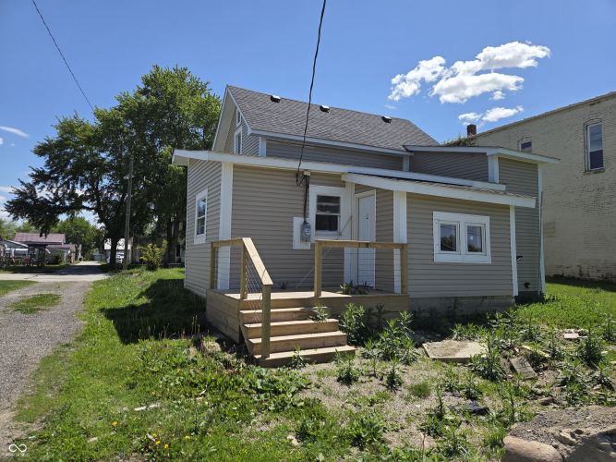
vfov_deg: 58.9
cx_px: 308
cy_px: 231
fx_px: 409
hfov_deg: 73.9
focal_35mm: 23
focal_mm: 5.4
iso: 80
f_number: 1.8
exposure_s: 1/5699
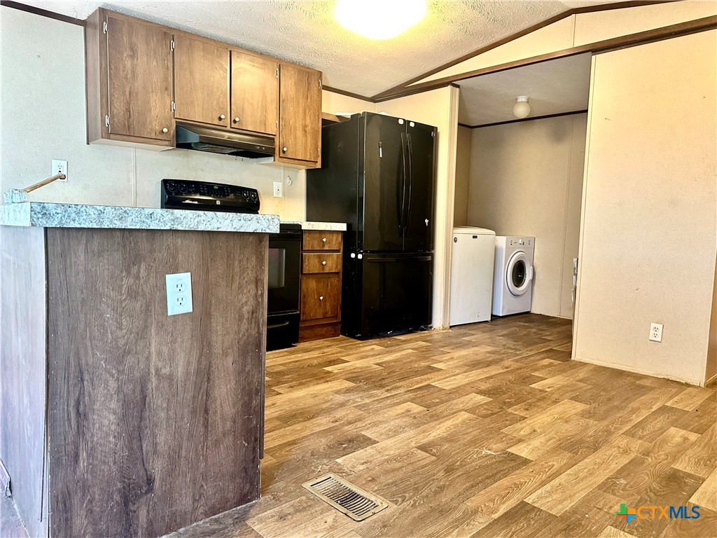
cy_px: 269
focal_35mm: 24
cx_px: 358
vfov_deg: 56.8
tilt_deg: -5.6
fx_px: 497
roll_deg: -2.0
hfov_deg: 71.6
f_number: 1.78
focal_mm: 6.86
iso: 400
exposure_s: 1/60
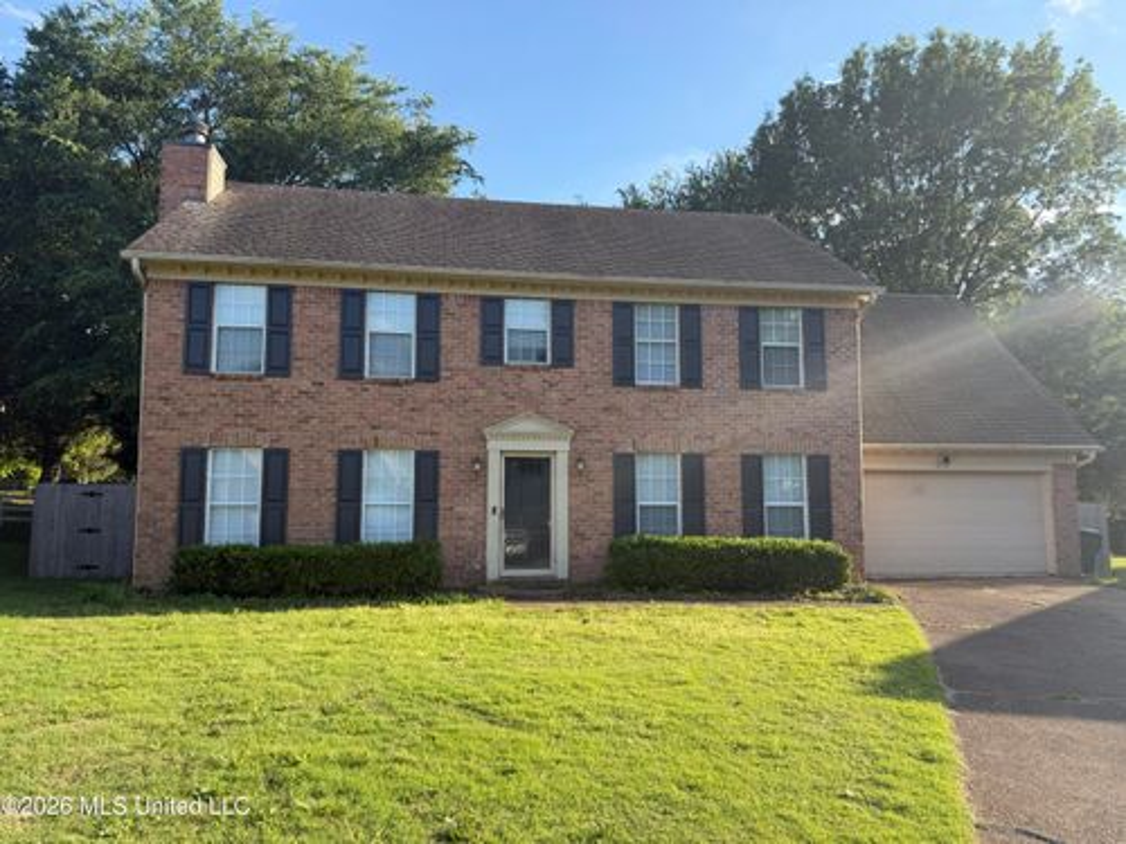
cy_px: 422
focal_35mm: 24
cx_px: 563
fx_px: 781
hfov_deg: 71.6
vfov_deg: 56.8
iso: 80
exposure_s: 1/1337
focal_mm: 6.76
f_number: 1.78
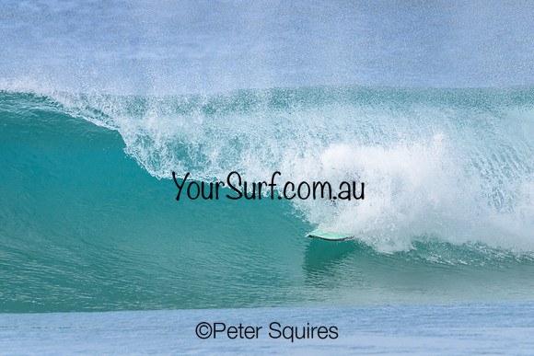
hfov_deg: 2.1
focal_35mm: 1000
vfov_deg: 1.4
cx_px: 267
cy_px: 178
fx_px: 14836
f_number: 11
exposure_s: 1/2000
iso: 1800
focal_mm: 1000
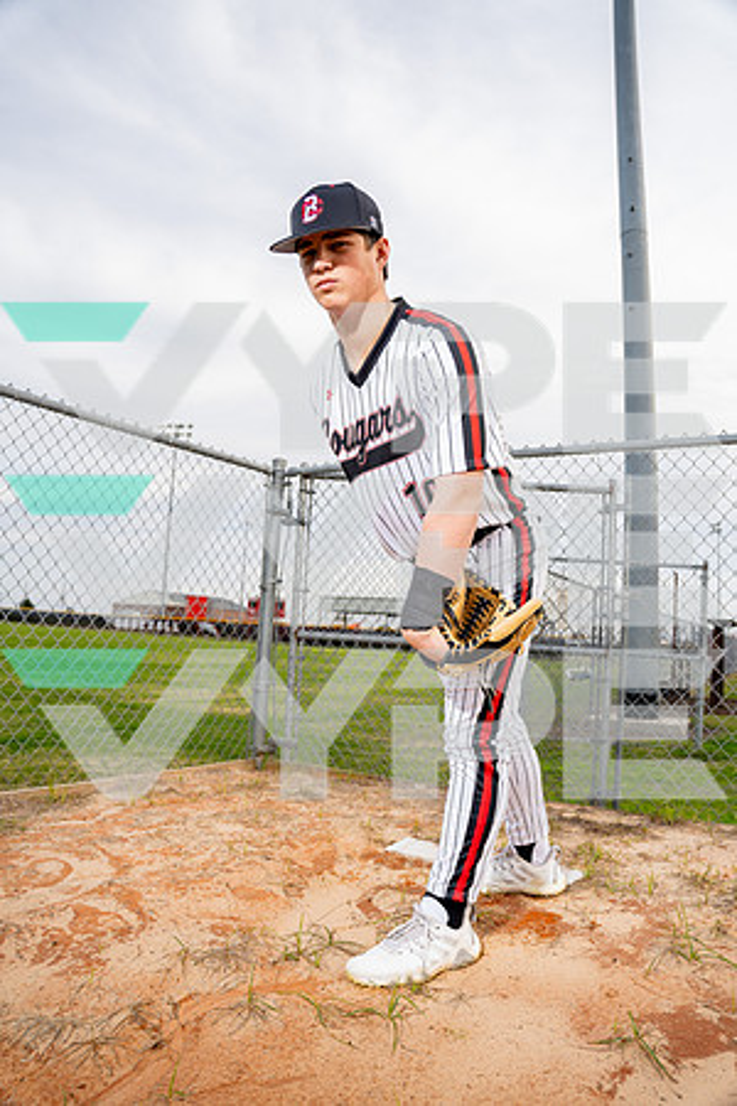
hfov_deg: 53.1
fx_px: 737
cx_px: 368
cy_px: 553
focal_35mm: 24
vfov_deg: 73.7
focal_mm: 24
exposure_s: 1/250
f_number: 4
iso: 100
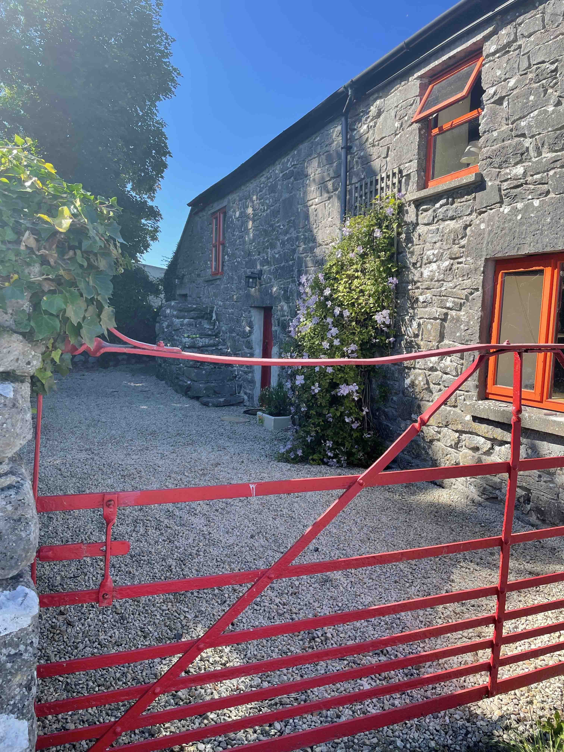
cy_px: 376
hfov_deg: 53.1
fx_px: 565
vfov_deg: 67.3
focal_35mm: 26
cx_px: 282
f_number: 1.6
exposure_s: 1/1135
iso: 32
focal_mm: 4.2
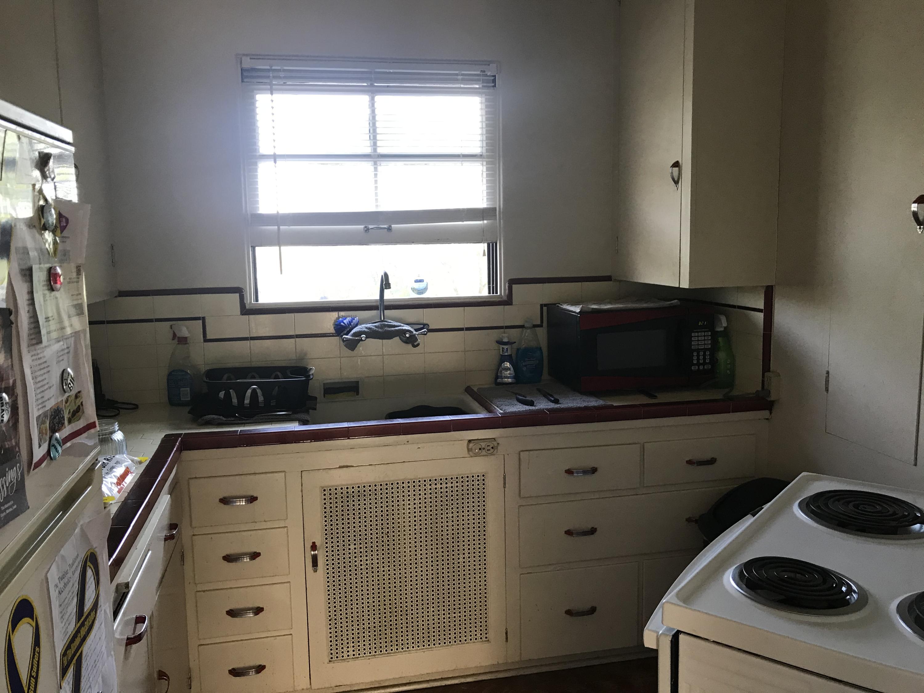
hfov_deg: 63.4
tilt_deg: -7.9
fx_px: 747
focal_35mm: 28
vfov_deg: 49.7
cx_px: 462
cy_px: 346
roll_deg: +0.8
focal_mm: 3.99
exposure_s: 1/24
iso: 32
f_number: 1.8
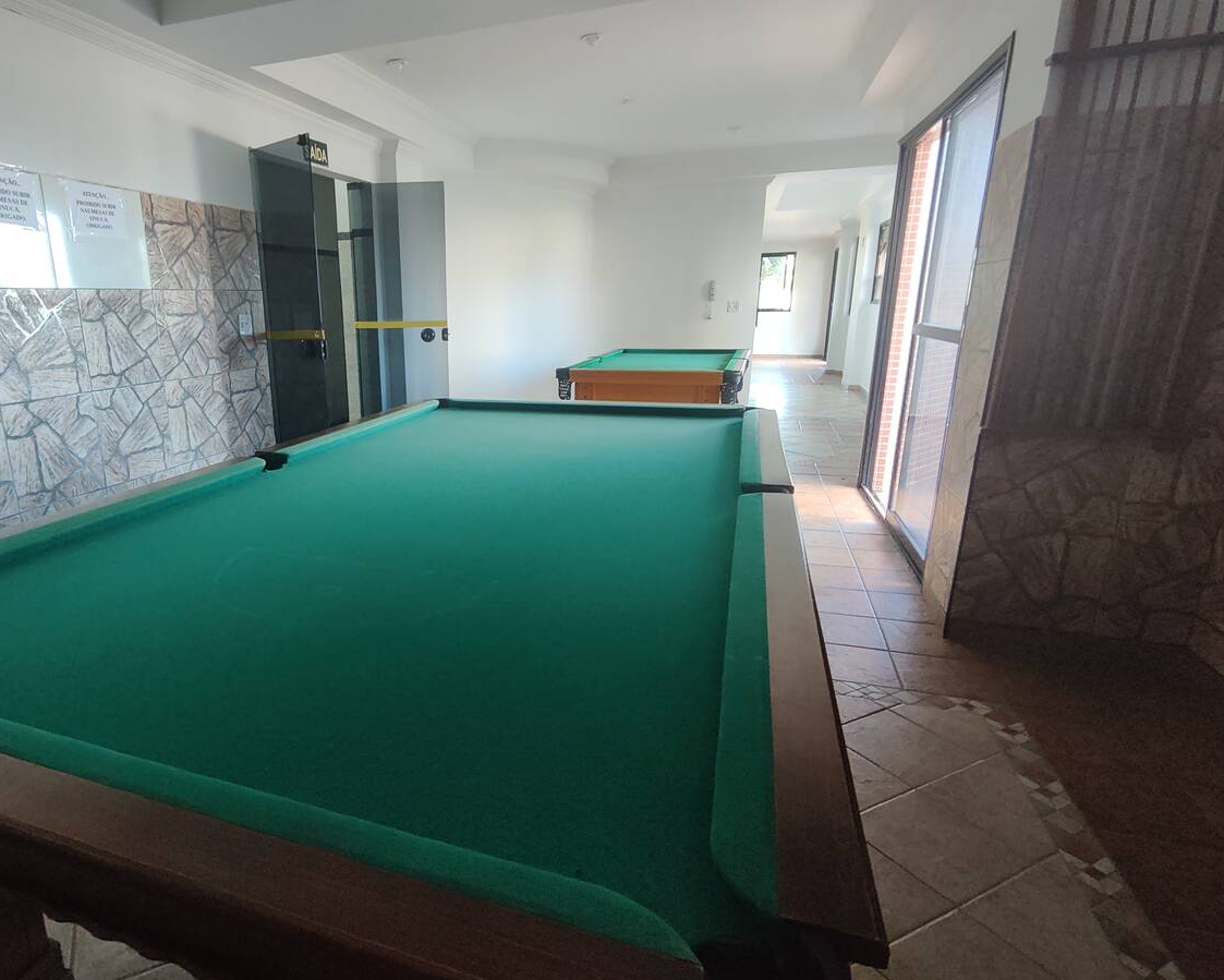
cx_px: 463
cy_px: 501
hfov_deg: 79.0
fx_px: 725
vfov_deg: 68.1
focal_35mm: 20
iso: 145
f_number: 2.2
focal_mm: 1.65
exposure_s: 1/30
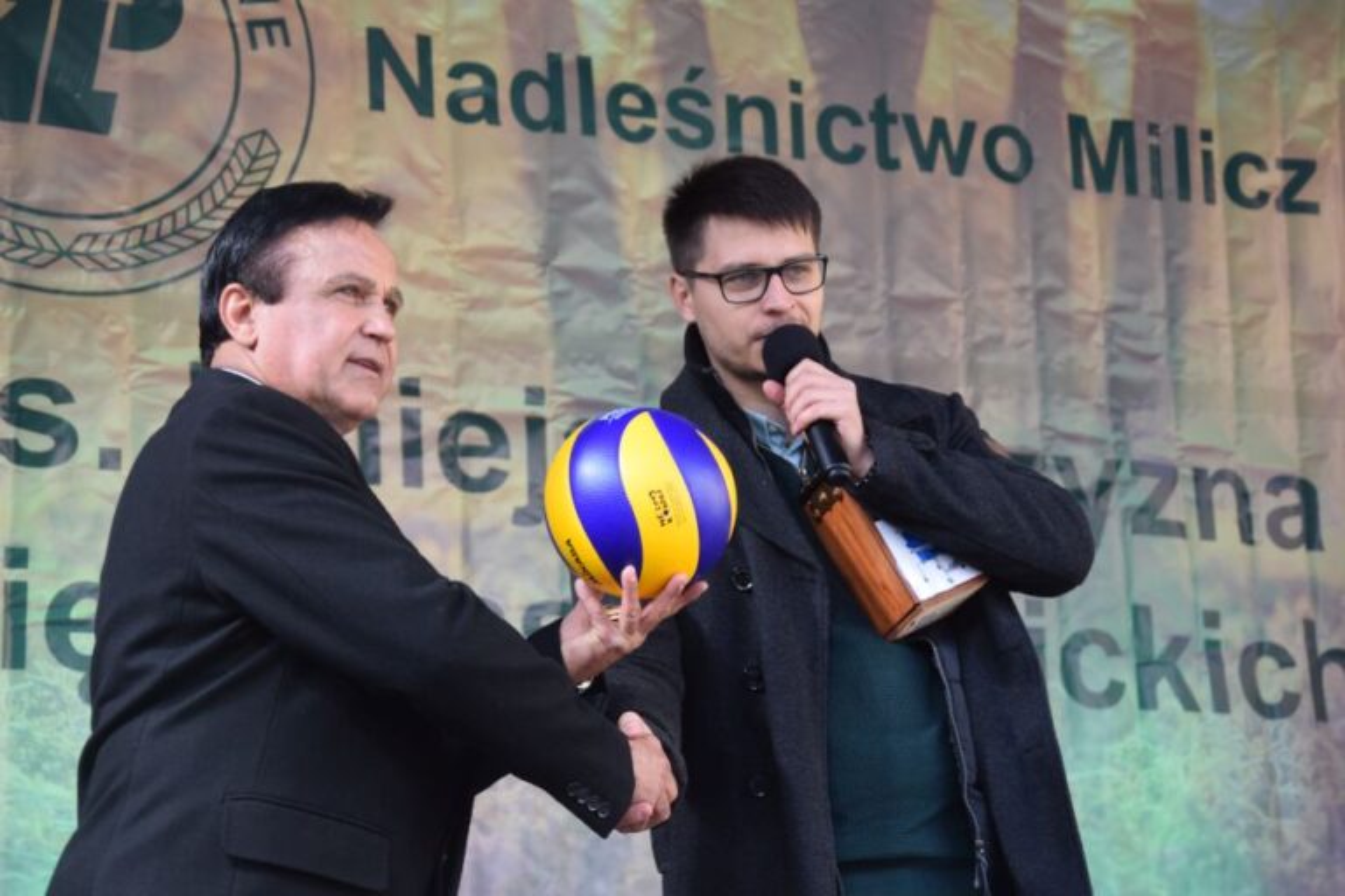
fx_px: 3474
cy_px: 448
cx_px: 672
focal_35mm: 93
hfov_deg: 21.9
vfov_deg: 14.7
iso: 400
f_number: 5.6
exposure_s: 1/125
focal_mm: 62
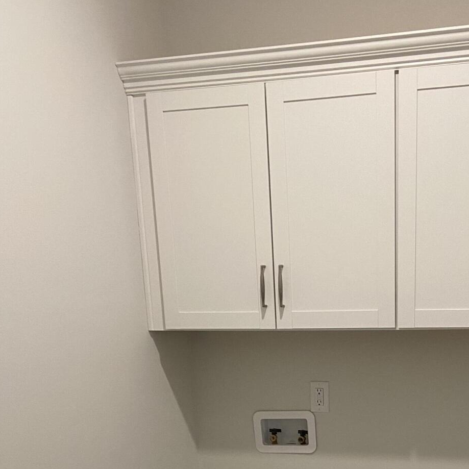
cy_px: 491
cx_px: 345
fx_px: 766
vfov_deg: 31.0
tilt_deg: -12.3
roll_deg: +0.8
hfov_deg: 33.4
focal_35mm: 50
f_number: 1.8
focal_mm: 4.25
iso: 125
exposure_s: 1/60
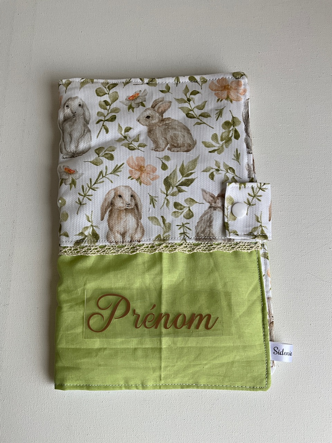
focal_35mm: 29
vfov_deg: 61.7
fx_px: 371
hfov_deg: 48.2
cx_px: 166
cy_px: 222
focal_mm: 3
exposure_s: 1/574
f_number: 1.8
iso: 25
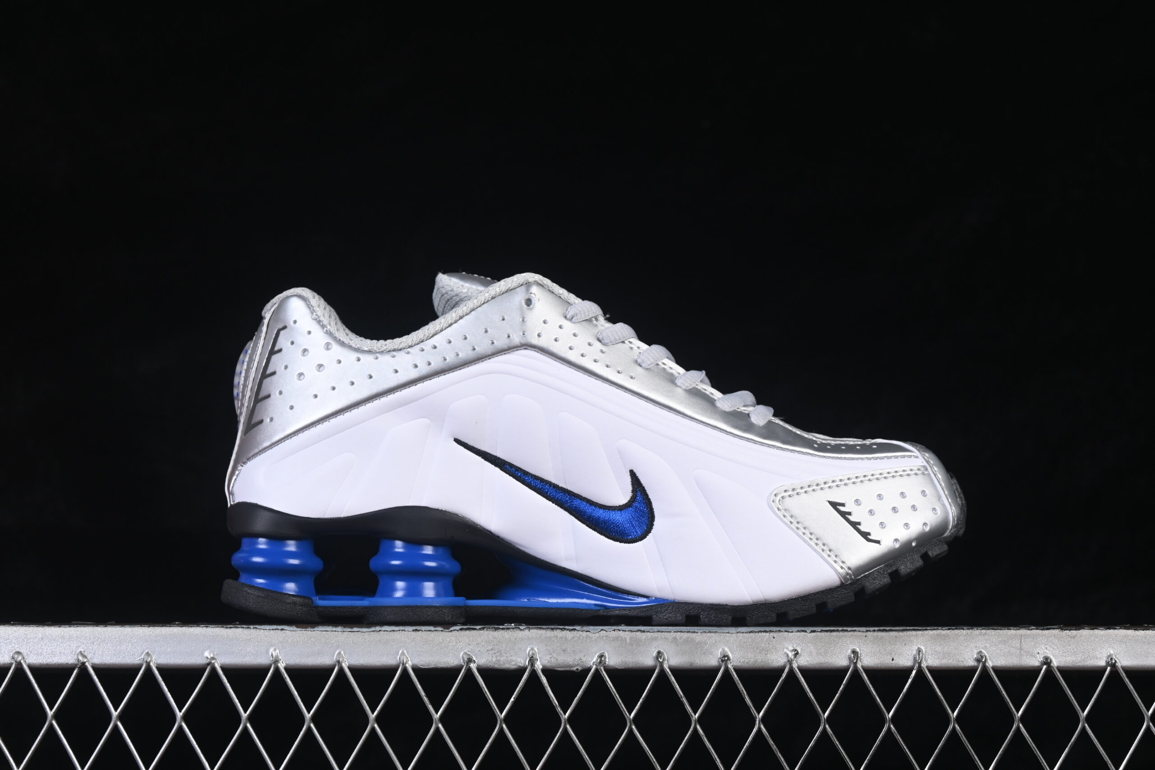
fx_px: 2406
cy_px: 385
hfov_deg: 27.0
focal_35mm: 75
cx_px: 578
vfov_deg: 18.2
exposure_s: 1/80
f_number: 8
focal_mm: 50
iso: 160
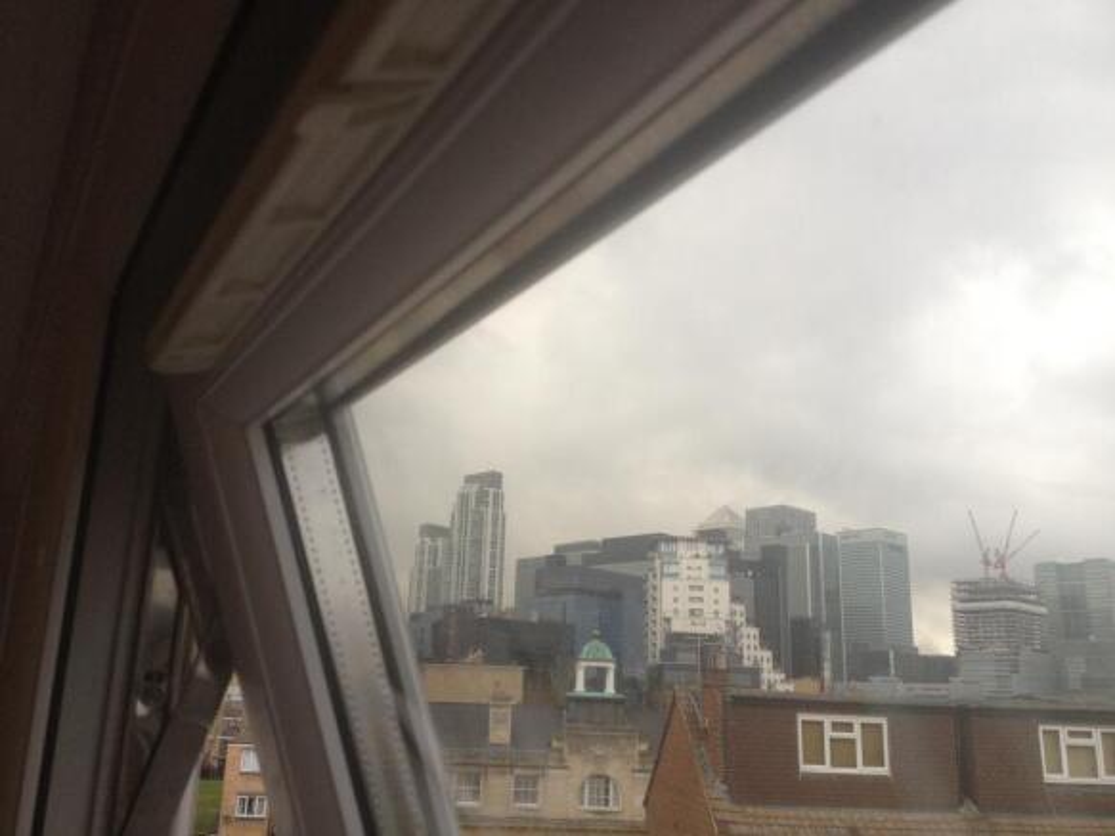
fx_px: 1127
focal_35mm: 35
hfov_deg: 52.6
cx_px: 558
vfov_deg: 40.7
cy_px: 418
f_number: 2.4
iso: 80
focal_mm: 4.28
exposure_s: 1/120
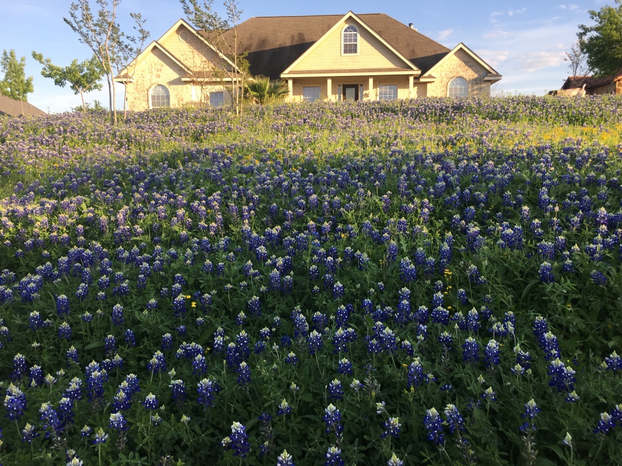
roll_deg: -0.1
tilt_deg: -7.5
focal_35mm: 29
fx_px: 521
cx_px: 311
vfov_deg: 48.2
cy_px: 233
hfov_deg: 61.7
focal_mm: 4.15
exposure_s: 1/413
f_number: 2.2
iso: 25
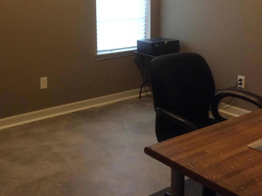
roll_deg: +1.1
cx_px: 102
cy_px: 53
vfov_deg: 29.2
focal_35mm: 49
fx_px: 370
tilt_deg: -9.2
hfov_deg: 38.8
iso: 160
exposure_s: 1/24
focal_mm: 3.3
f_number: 2.4
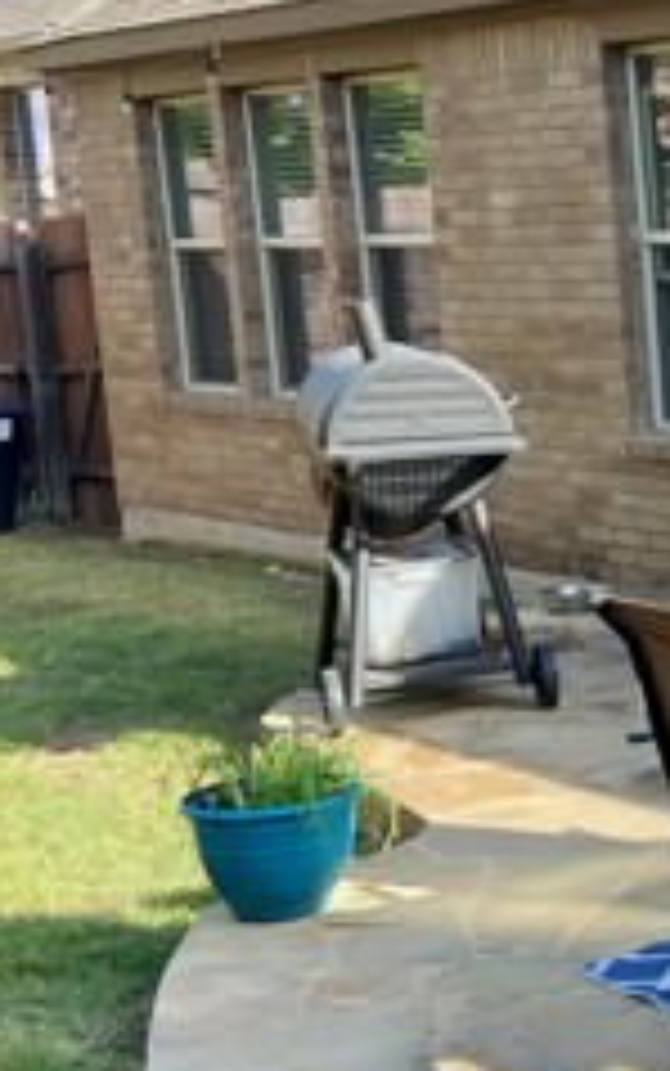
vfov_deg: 27.8
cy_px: 598
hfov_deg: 14.9
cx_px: 1268
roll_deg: +0.9
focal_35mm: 74
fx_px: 2159
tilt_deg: -11.8
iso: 32
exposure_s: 1/287
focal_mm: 4.25
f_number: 1.8
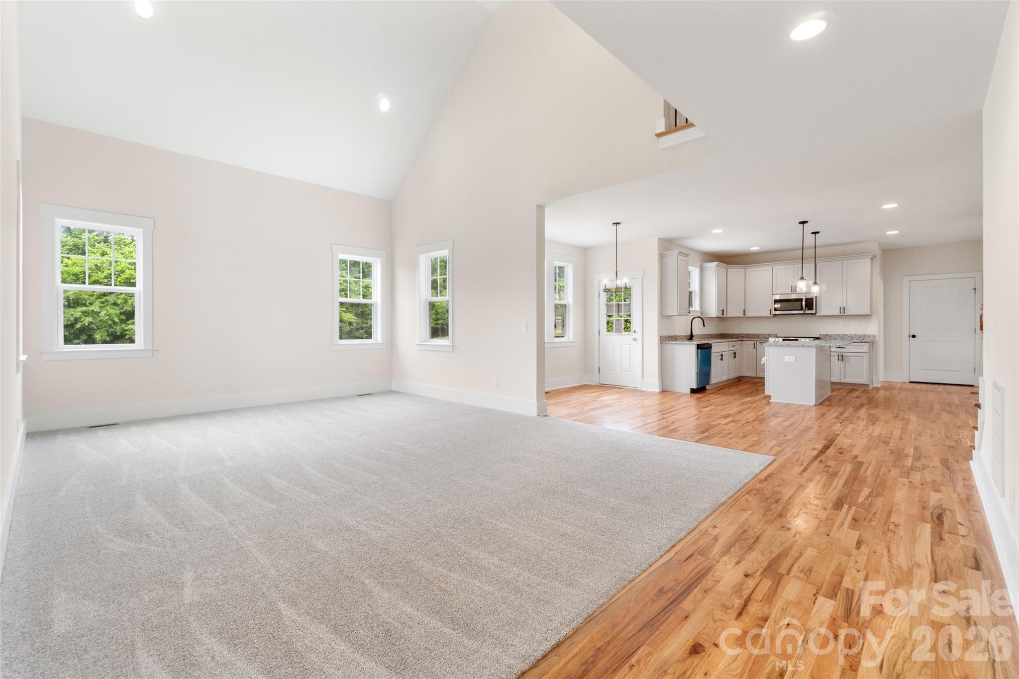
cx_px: 510
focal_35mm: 15
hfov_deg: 100.4
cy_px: 340
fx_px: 425
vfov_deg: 77.3
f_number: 7.1
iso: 500
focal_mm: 10
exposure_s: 1/30
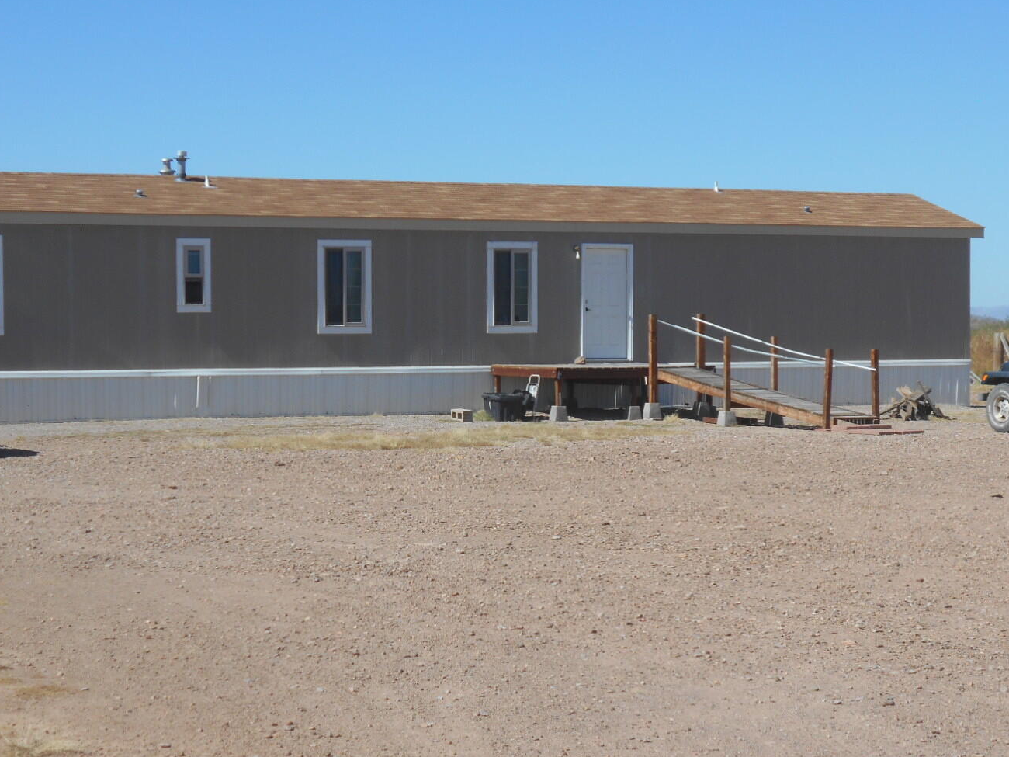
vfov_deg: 18.4
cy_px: 429
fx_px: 2332
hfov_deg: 24.4
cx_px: 439
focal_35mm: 80
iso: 80
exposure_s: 1/800
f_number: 5.3
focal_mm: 11.6
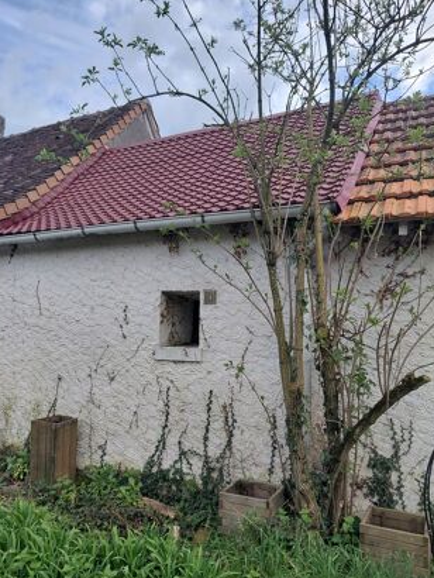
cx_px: 214
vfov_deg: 67.3
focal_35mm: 26
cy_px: 300
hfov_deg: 53.1
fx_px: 434
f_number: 1.8
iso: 50
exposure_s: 1/684
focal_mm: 4.69
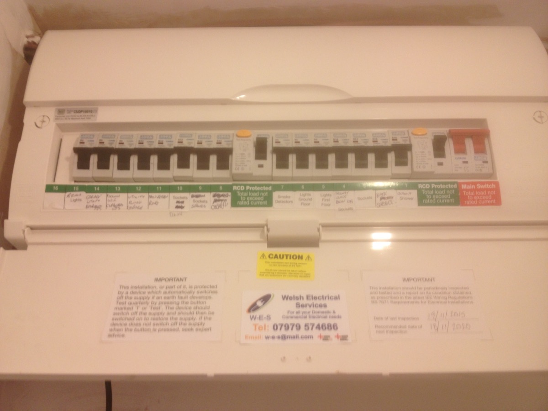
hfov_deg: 52.6
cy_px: 206
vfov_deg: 40.7
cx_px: 274
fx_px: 554
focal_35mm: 35
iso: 50
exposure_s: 1/20
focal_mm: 4.28
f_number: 2.4
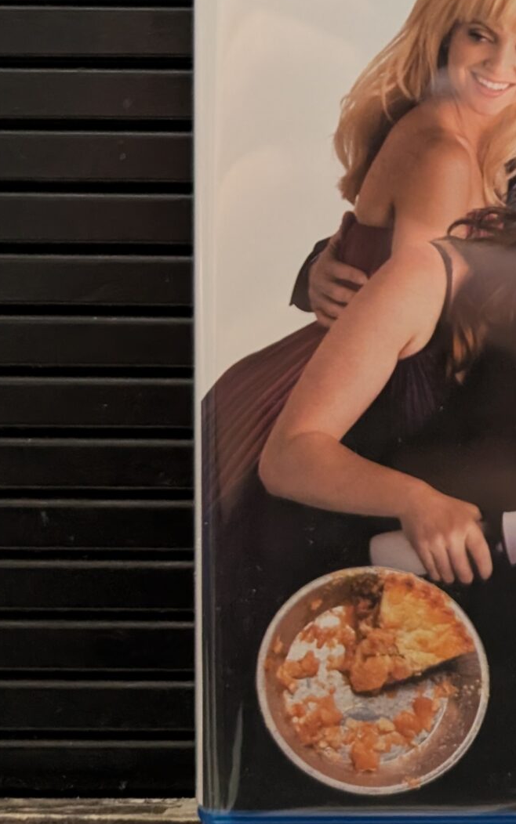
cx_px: 672
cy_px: -87
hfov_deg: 19.3
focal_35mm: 62
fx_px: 1394
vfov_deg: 29.6
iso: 1481
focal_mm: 6.9
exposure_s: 1/60
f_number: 1.68
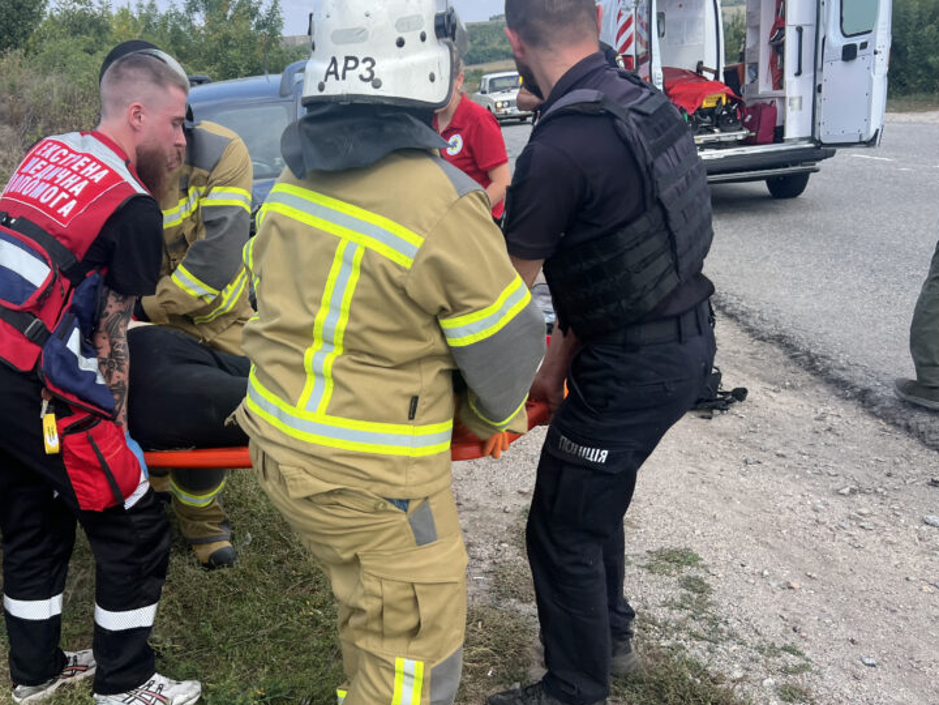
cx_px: 312
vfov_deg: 38.6
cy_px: 407
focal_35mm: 37
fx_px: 1004
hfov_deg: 49.3
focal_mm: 5.7
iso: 50
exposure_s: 1/1553
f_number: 1.5
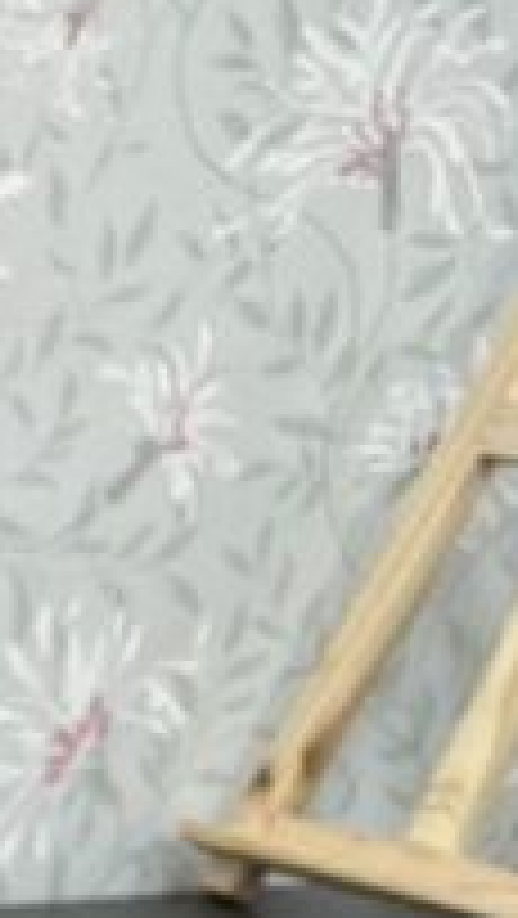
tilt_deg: -21.7
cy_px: 1508
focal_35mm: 139
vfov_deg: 14.1
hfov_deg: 7.7
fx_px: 3389
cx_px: -995
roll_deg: -1.4
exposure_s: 1/100
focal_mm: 5.1
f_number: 1.6
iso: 40
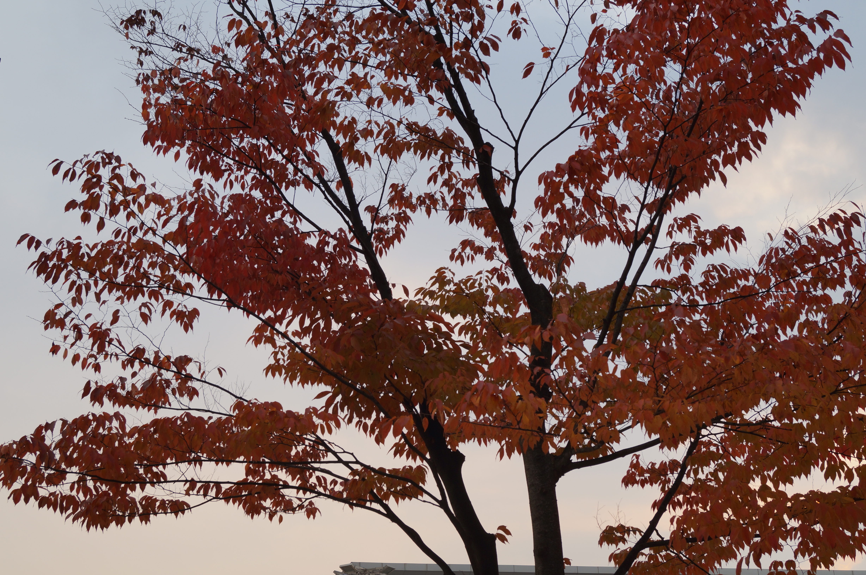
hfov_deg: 37.9
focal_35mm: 52
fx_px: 1262
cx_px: 433
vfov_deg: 25.7
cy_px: 288
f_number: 8
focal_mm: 35
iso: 100
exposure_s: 1/160
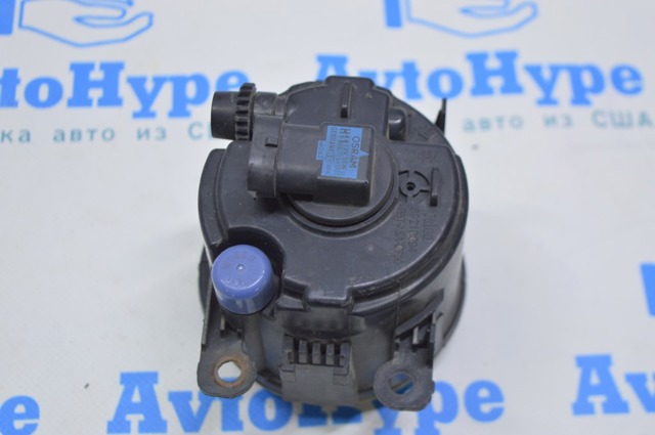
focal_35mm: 63
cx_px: 328
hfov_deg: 31.9
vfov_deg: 21.5
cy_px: 218
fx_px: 1145
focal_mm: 42
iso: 400
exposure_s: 1/20
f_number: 5.6
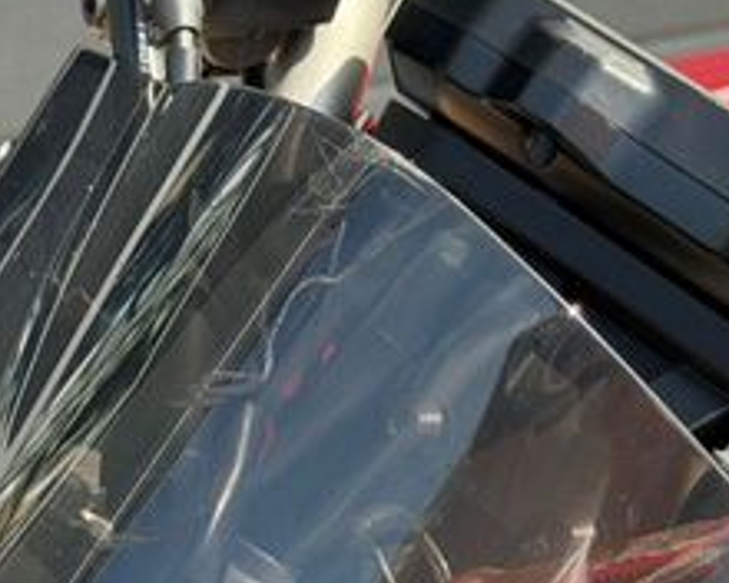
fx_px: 2934
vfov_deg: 11.2
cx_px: 292
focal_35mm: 136
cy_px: 596
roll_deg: +3.9
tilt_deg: -28.7
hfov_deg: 14.2
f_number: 1.78
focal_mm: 6.76
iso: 80
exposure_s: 1/810
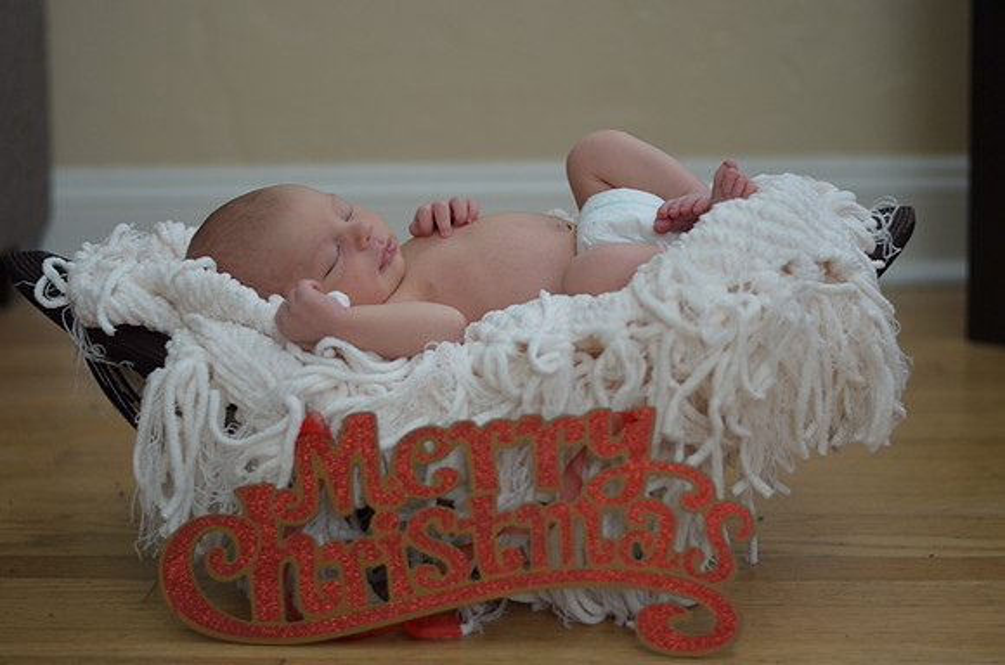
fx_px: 2089
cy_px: 332
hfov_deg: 27.0
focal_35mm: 75
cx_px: 502
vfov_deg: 18.1
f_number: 1.8
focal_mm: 50
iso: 400
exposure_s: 1/25
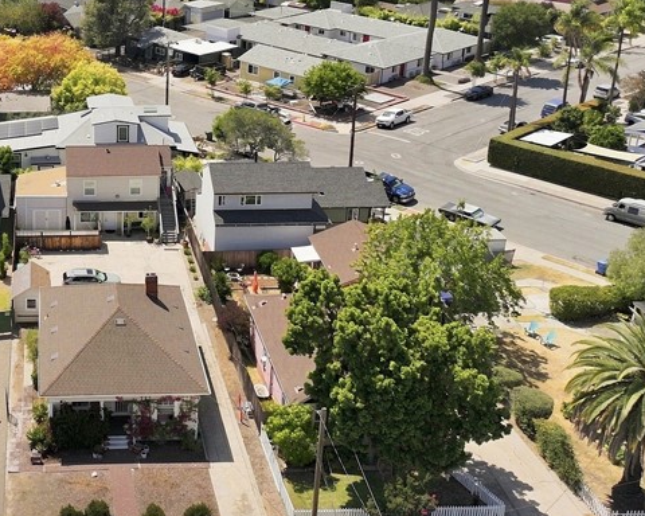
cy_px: 122
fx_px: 954
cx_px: 36
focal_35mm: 50
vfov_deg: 29.7
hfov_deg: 34.7
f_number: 2.8
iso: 150
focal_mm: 12.3
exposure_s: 1/3200
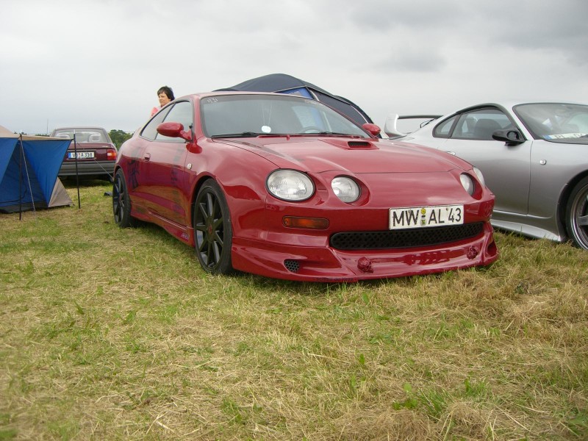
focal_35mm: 38
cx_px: 294
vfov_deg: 37.7
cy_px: 220
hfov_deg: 49.0
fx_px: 645
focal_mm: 6.2
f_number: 2.7
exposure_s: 1/250
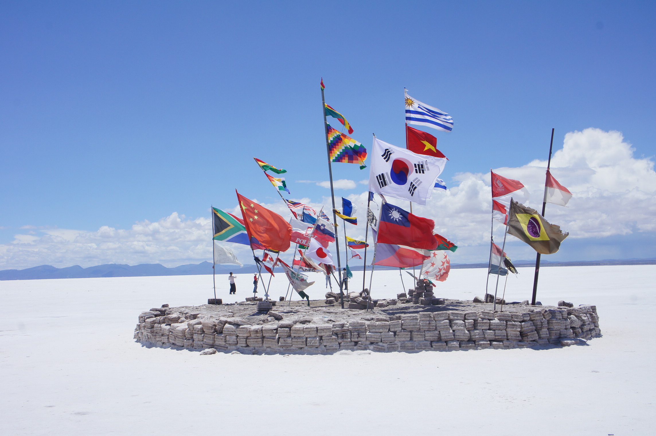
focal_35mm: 40
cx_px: 328
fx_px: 737
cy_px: 218
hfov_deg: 48.0
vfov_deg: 32.9
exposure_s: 1/500
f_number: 13
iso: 200
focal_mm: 27
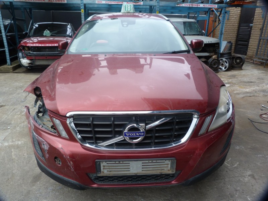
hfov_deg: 69.4
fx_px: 194
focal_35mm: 25
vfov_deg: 54.9
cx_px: 134
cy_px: 100
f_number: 3.6
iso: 80
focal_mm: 4.5
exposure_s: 1/100
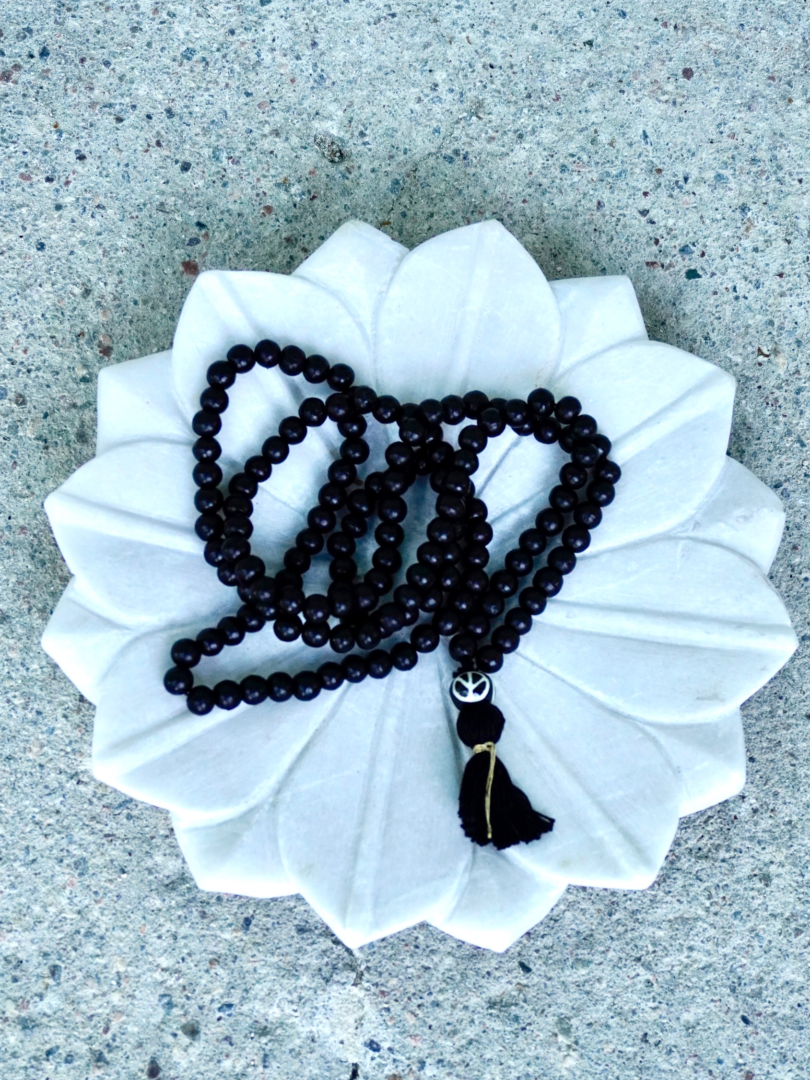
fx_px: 1483
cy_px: 585
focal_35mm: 48
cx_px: 402
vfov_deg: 40.0
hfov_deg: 30.5
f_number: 4.5
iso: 1000
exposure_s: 1/160
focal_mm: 29
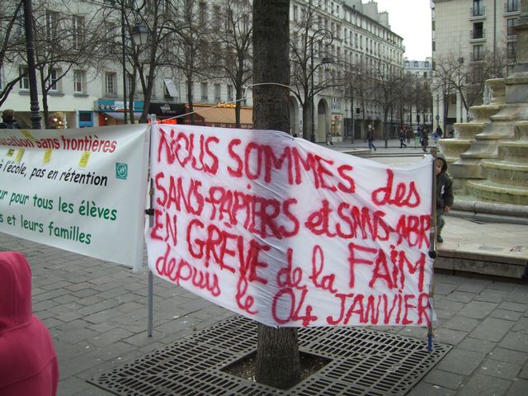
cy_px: 198
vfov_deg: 37.7
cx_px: 264
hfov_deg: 49.0
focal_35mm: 38
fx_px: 580
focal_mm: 6.2
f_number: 2.7
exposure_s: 1/160
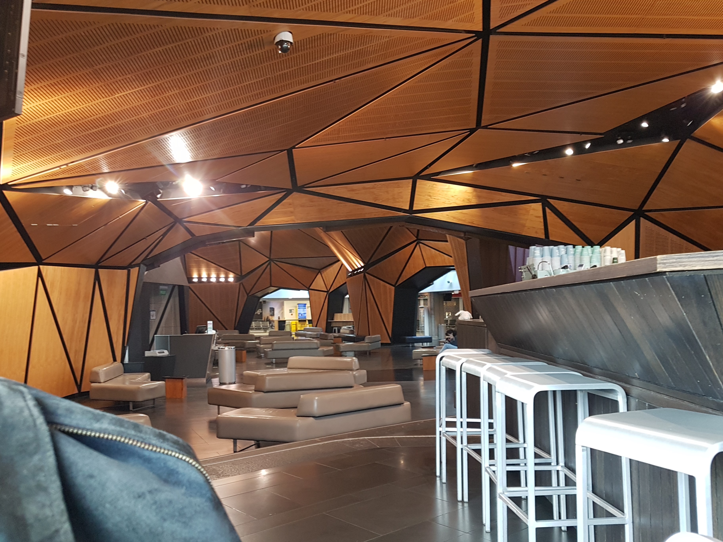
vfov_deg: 53.1
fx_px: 543
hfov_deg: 67.3
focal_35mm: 26
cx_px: 362
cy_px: 271
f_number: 1.7
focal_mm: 4.2
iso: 80
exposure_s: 1/50
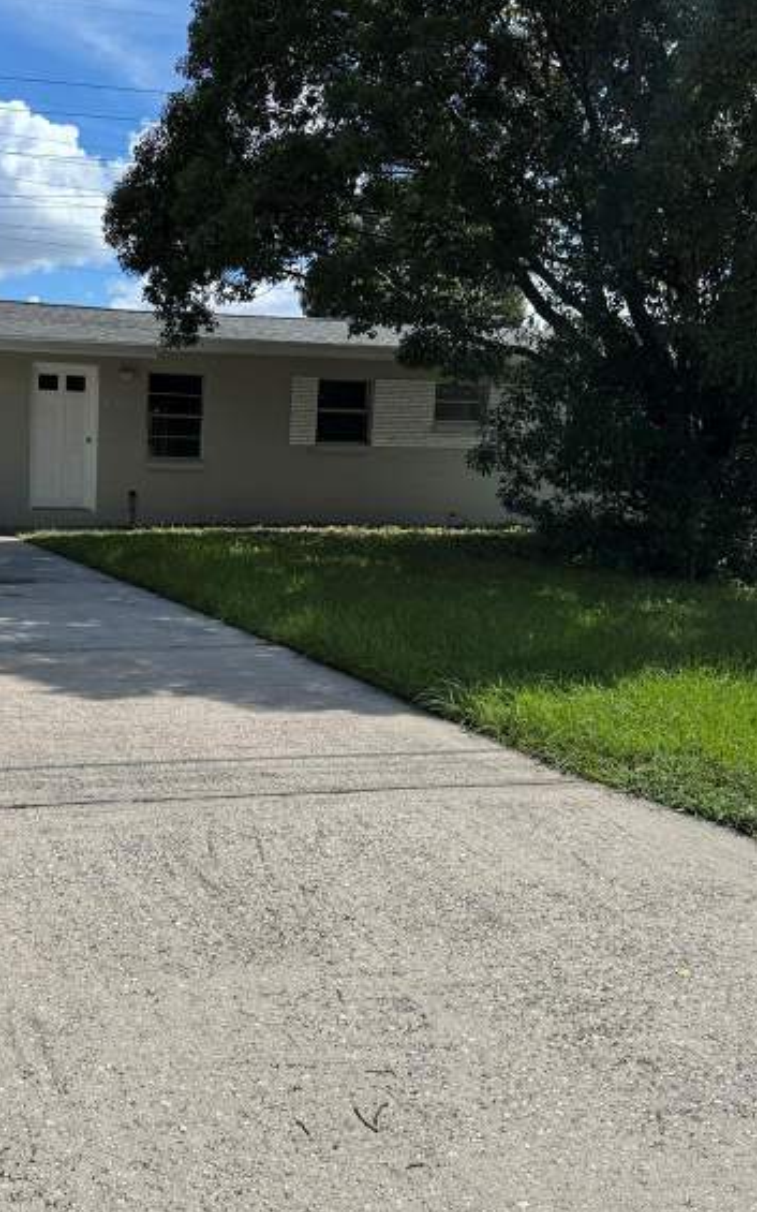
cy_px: 626
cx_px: 118
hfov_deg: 33.9
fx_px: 1189
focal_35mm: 36
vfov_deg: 54.0
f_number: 1.78
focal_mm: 6.76
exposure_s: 1/7092
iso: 80
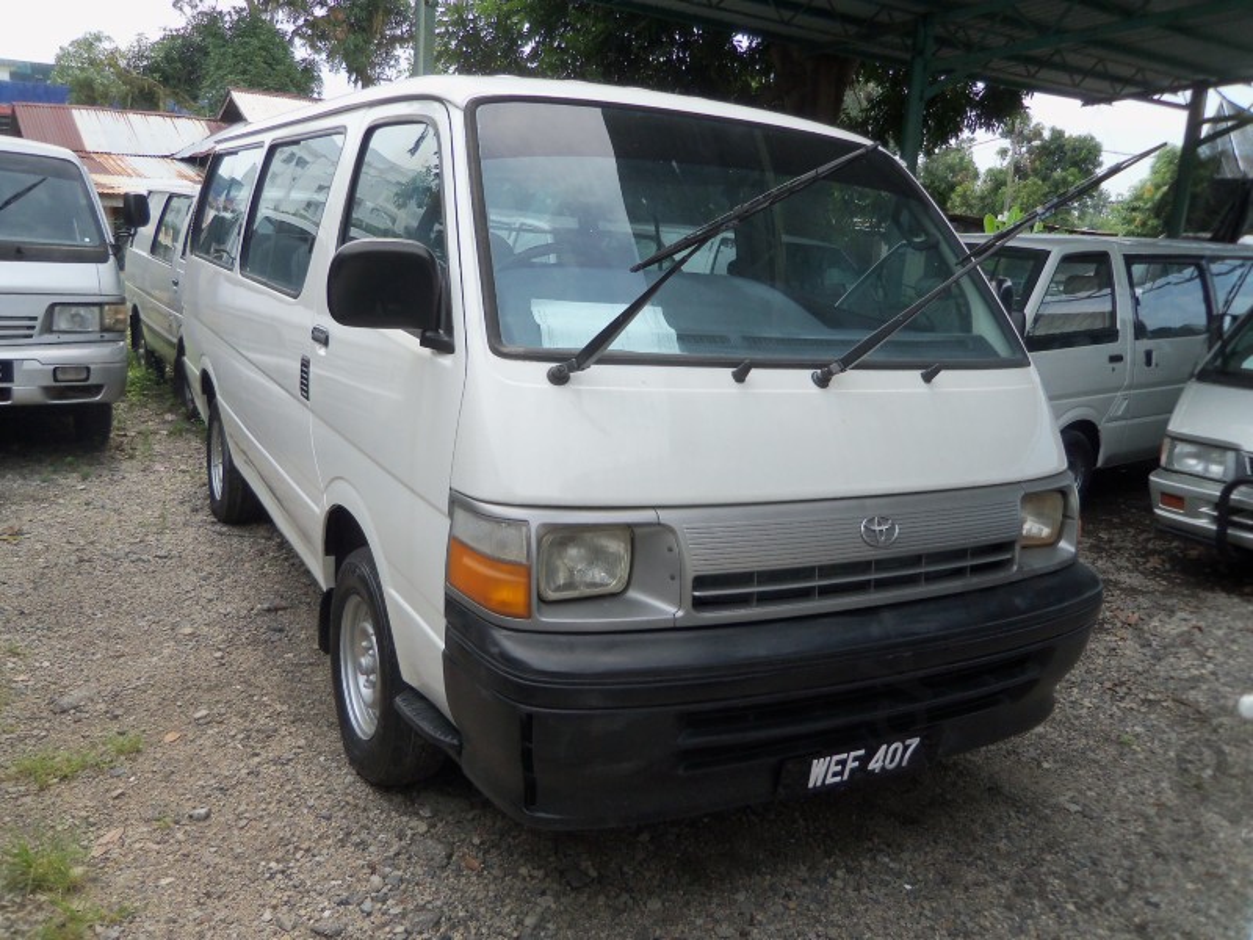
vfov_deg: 49.7
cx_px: 626
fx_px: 1014
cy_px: 470
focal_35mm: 28
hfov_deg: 63.4
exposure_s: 1/250
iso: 64
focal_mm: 5.1
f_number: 3.9
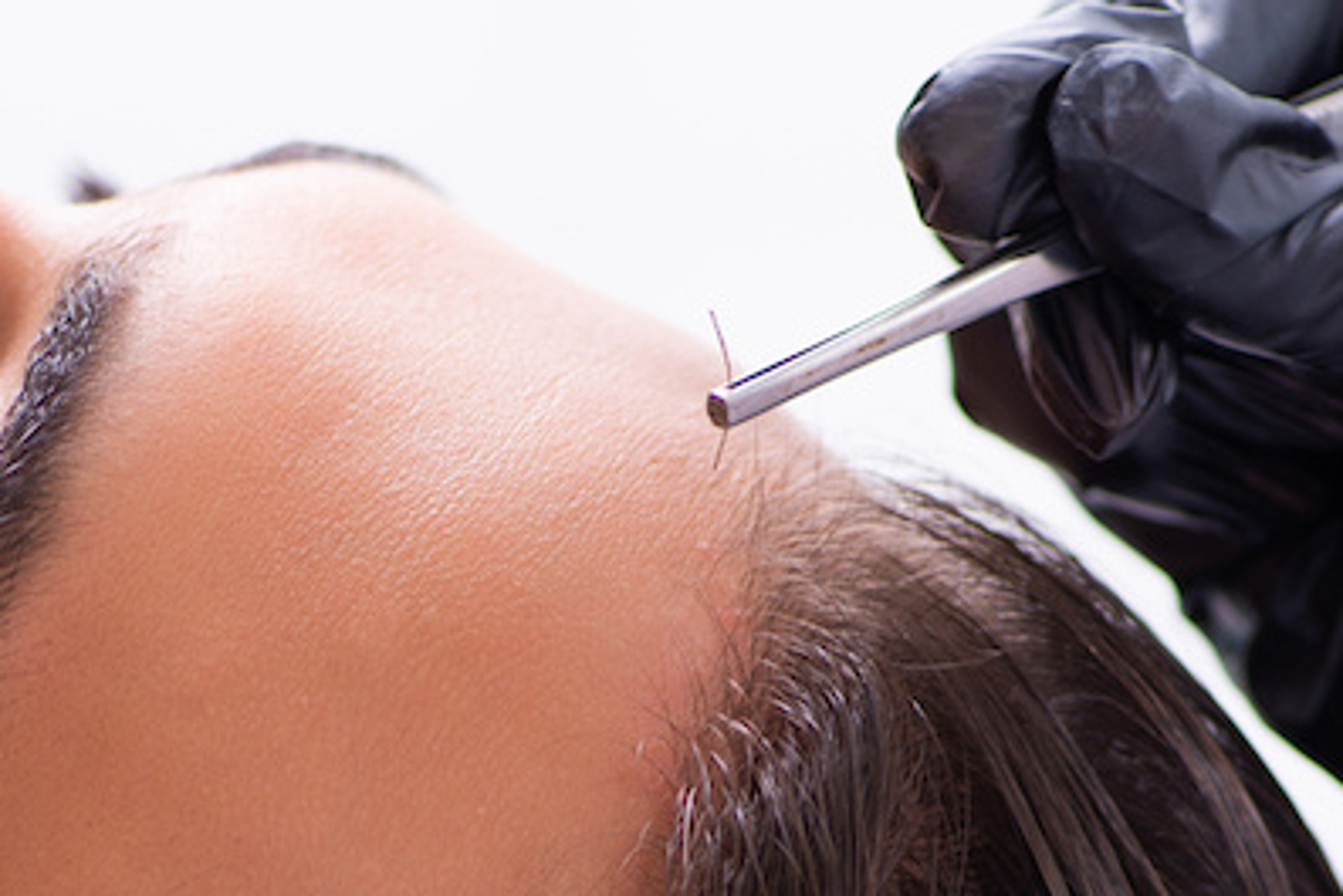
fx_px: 11830
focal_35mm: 317
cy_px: 915
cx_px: 223
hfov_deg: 6.5
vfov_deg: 4.3
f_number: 5
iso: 100
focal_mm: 105
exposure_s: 1/100
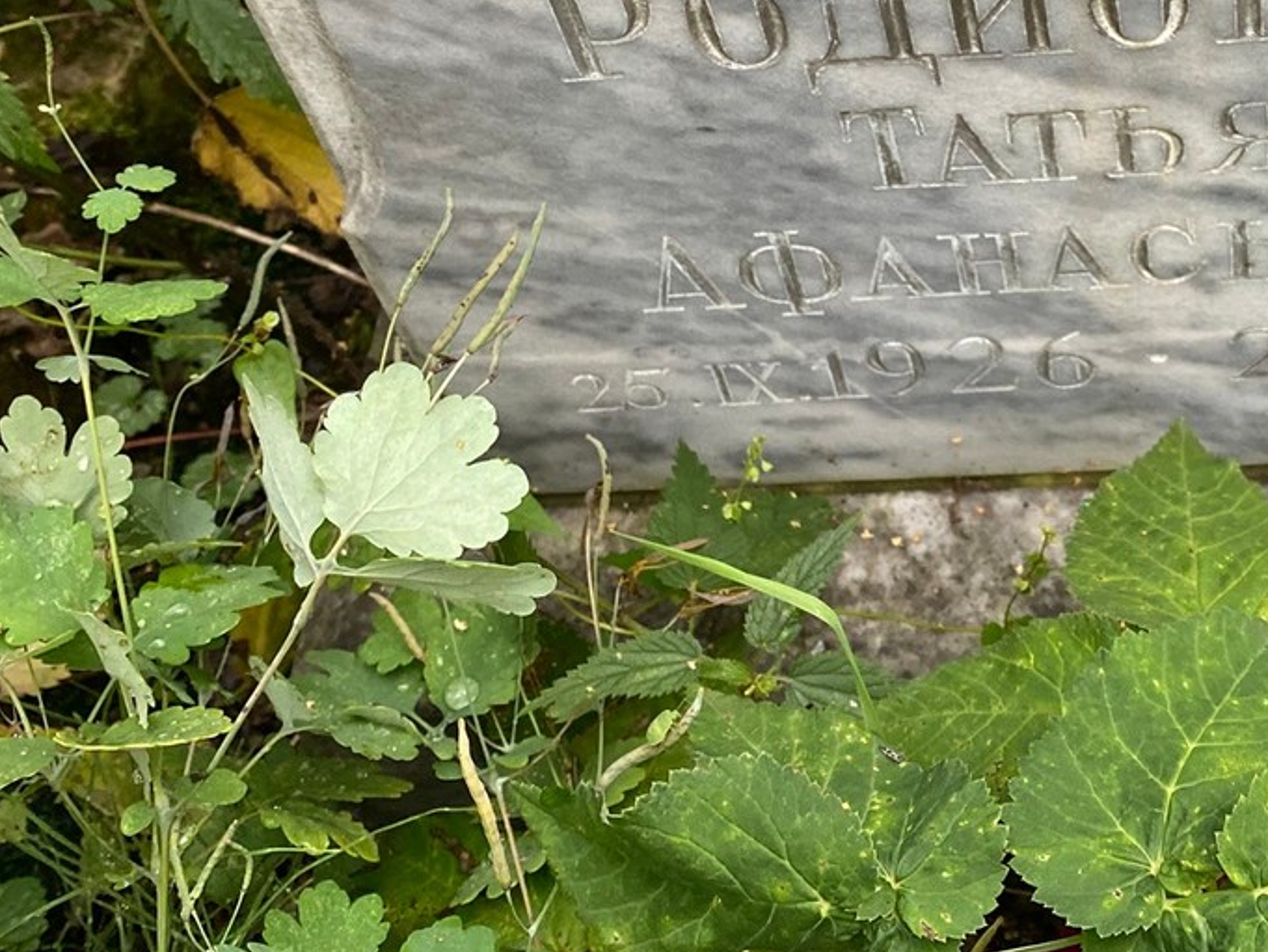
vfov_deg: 25.8
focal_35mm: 55
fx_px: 2015
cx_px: 1035
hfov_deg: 33.8
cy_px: 106
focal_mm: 4.25
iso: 125
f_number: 1.8
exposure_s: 1/119
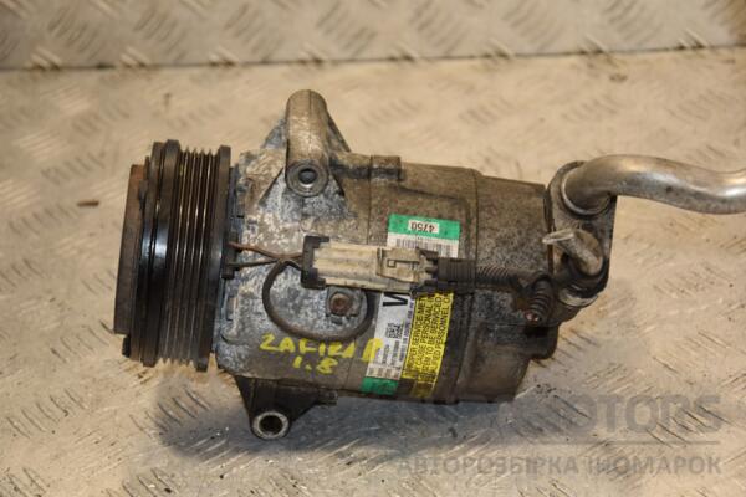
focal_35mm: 93
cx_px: 373
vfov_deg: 14.7
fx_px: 1927
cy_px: 248
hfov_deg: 21.9
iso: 800
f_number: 5.3
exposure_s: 1/160
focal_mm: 62
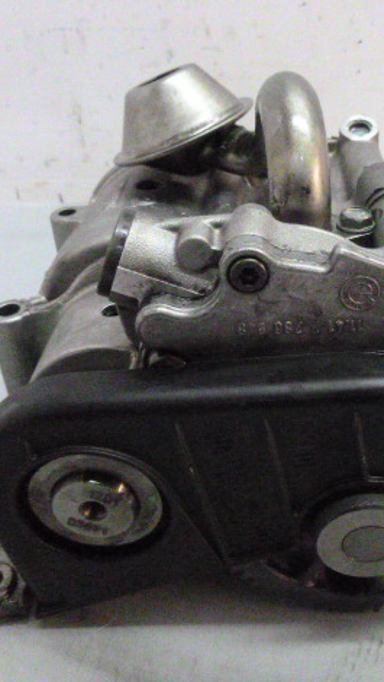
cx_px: 258
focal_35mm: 37
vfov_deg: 54.0
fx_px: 670
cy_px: 346
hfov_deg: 31.7
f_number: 3.9
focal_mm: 4.5
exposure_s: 1/100
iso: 1600
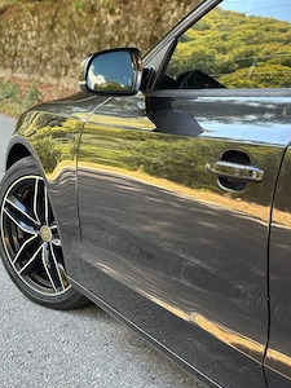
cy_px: 155
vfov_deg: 30.2
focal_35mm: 64
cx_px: 123
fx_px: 717
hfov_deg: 22.9
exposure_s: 1/154
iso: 64
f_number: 1.78
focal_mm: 6.86
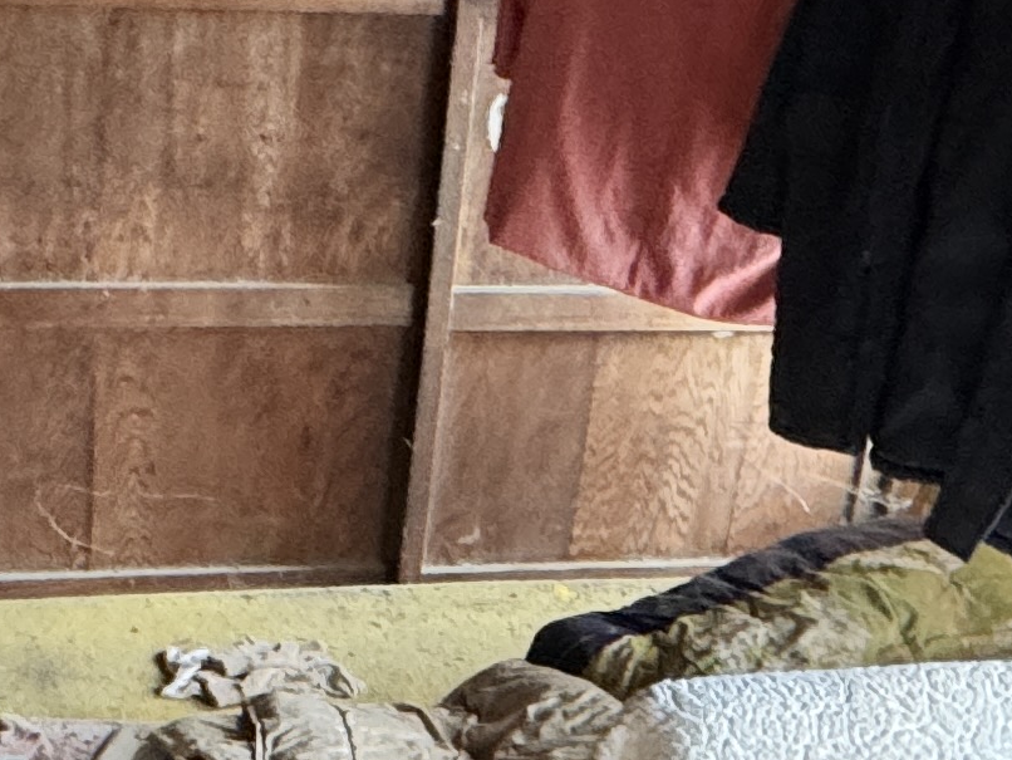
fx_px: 2047
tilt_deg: -25.5
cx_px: 207
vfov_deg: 20.7
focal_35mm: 70
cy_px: 638
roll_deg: -3.1
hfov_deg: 27.2
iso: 400
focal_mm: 2.22
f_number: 2.2
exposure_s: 1/60
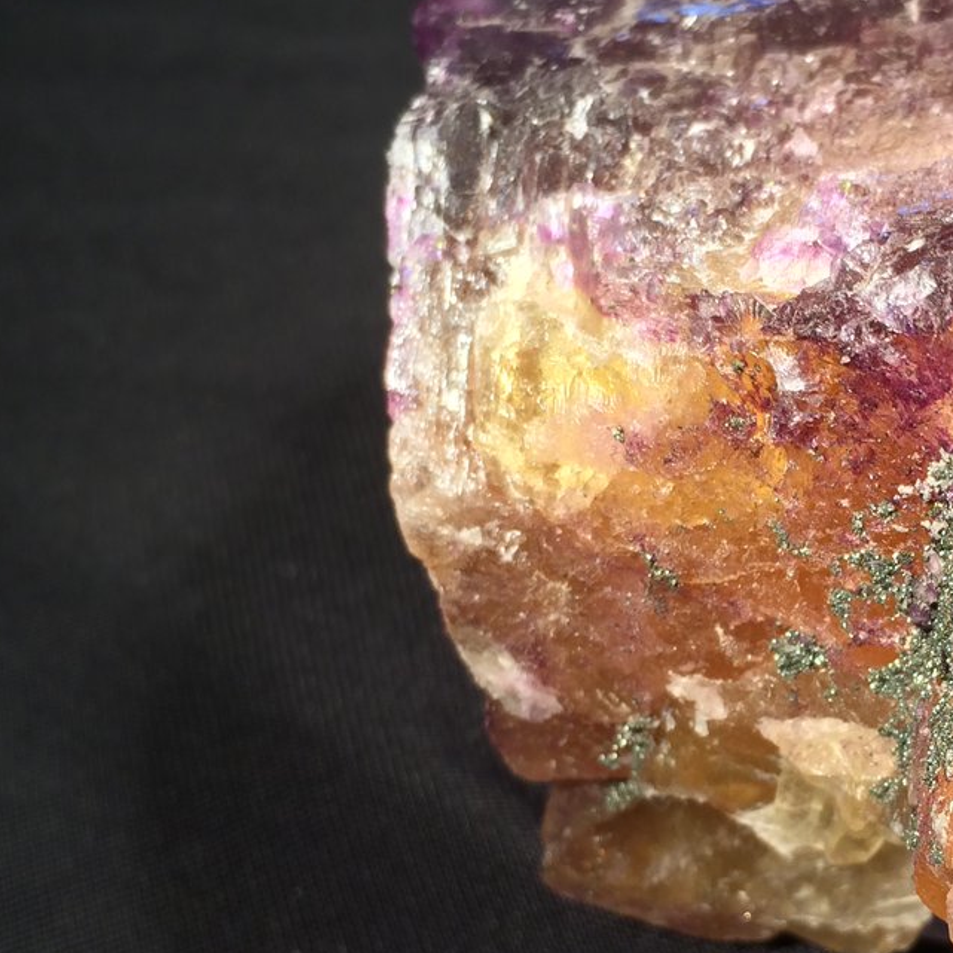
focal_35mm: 64
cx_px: 846
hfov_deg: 26.1
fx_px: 1993
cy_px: 592
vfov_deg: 26.8
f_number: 2.2
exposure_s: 1/60
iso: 40
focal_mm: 4.15
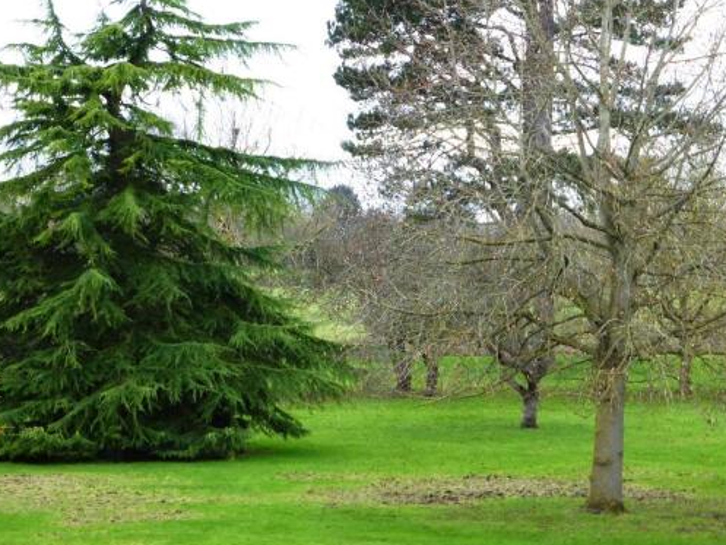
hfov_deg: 13.8
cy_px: 290
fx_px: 3000
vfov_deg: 10.4
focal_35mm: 143
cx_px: 348
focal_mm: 21.8
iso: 400
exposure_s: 1/80
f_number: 5.4
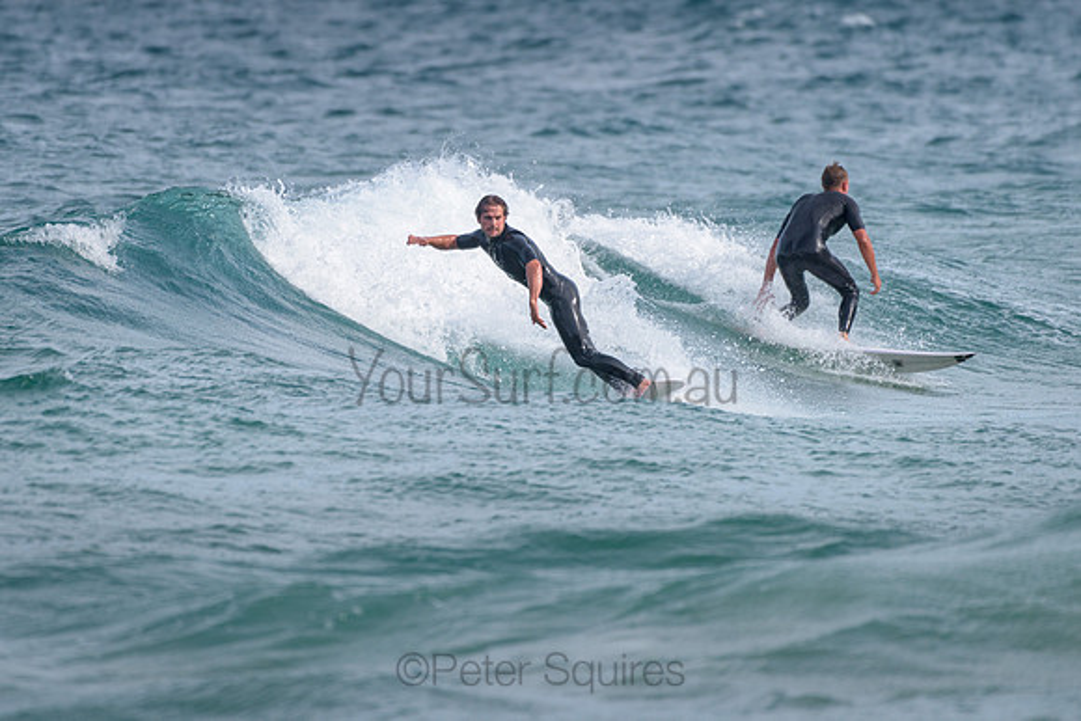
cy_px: 279
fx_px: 18403
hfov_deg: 3.4
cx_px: 490
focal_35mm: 613
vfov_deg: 2.2
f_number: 5.6
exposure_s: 1/2000
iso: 280
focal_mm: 500
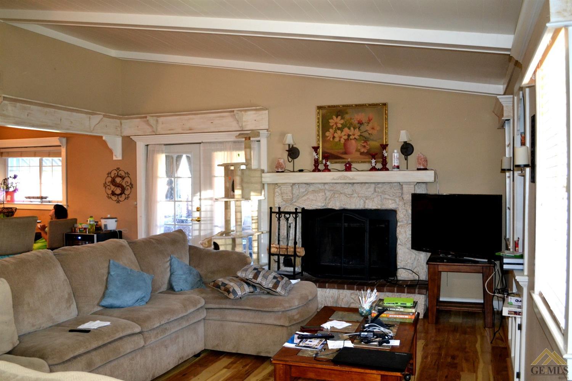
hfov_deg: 61.9
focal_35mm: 30
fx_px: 477
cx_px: 286
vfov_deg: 43.6
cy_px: 190
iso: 1400
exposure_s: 1/60
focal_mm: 20
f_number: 3.8
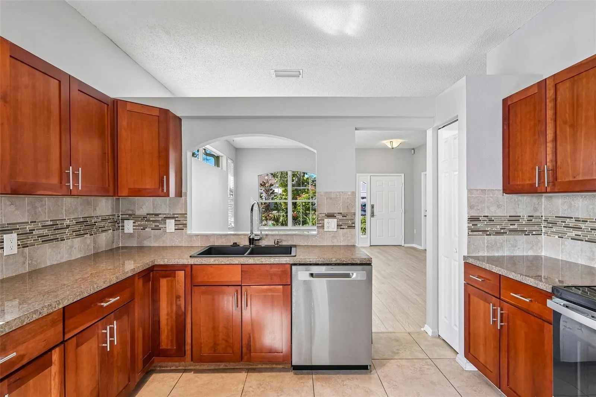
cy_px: 198
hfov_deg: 90.0
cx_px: 298
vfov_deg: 67.4
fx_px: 298
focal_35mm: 18
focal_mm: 18
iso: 400
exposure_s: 1/20
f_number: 8
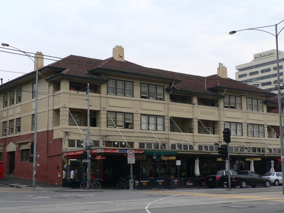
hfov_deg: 33.8
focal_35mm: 57
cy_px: 106
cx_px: 142
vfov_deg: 25.7
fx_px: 468
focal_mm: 9.5
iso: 80
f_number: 4
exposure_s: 1/160
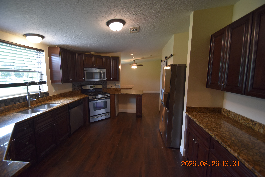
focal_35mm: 15
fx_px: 110
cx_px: 132
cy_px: 88
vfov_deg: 77.3
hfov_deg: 100.4
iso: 640
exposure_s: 1/60
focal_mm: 10
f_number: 4
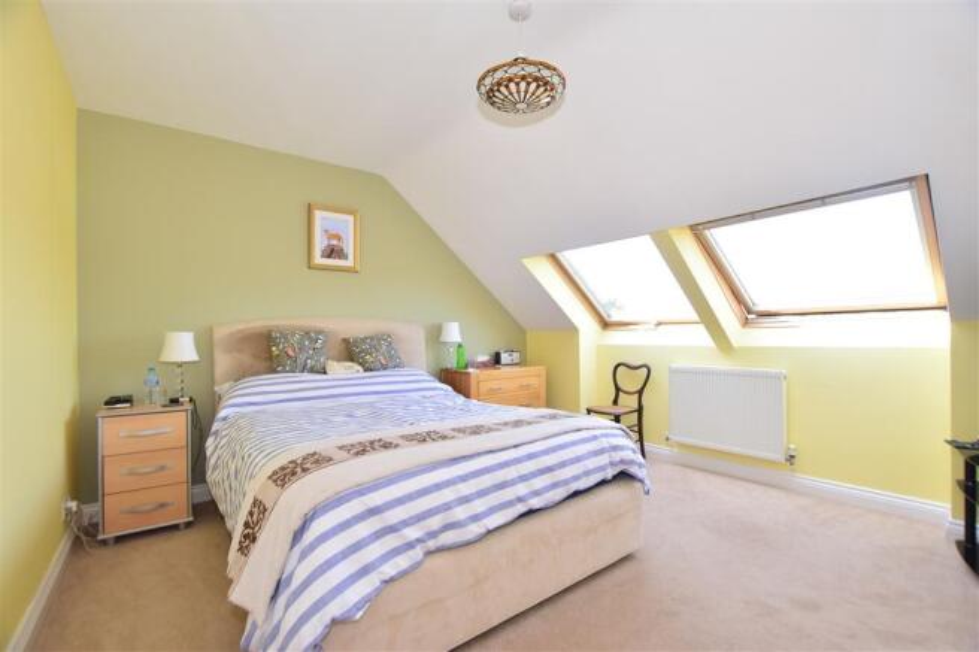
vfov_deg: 77.3
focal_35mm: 15
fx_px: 408
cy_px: 326
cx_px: 490
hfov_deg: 100.4
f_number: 5
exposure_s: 1/200
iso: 500
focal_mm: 10
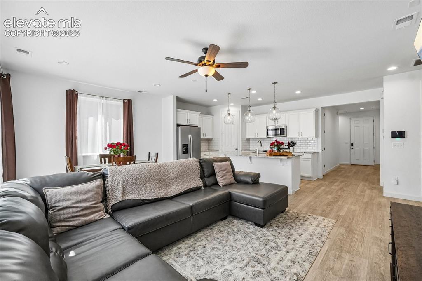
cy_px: 140
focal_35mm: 15
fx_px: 176
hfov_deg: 100.4
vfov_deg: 77.3
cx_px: 211
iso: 800
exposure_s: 1/40
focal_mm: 10
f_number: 8
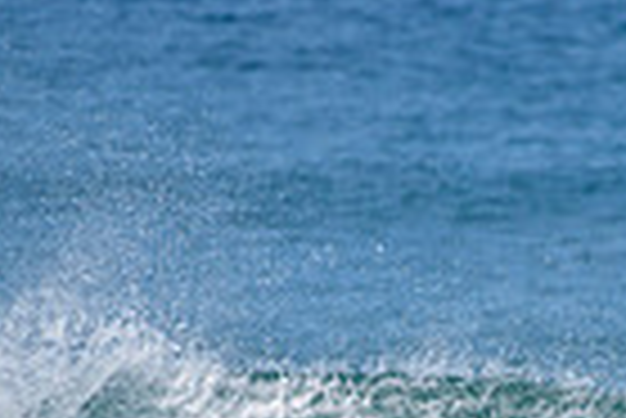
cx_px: 446
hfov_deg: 1.0
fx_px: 36311
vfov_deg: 0.7
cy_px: 596
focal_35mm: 2086
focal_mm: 500
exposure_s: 1/2500
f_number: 6.3
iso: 250
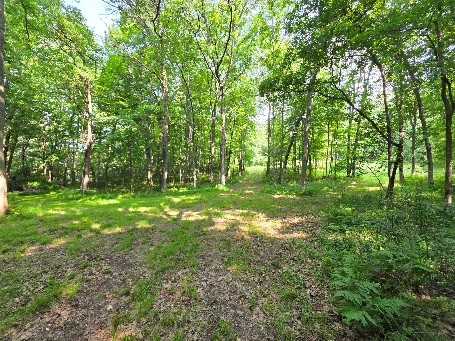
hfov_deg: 106.2
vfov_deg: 89.9
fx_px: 171
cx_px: 228
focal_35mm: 13
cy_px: 170
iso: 64
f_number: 1.9
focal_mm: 2.2
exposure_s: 1/120
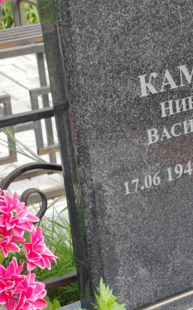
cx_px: 208
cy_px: 147
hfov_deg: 11.2
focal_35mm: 115
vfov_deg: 18.1
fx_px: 968
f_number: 1.9
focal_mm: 5.52
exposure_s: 1/390
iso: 100
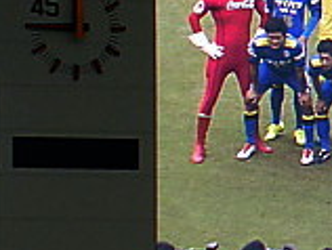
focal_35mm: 467
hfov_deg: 4.2
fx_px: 4486
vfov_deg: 3.2
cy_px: 105
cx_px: 401
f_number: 5.4
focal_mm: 27.6
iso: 400
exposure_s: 1/250
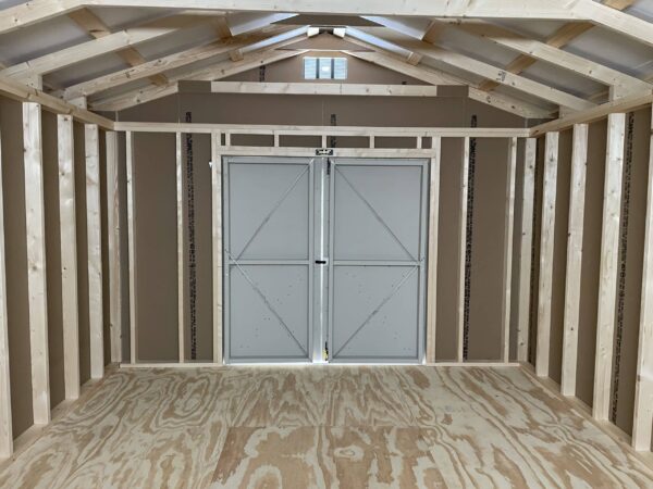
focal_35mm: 26
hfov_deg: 67.3
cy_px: 244
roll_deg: -0.3
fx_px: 490
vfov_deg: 53.1
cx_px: 326
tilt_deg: -5.8
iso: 400
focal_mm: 4.2
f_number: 1.6
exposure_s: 1/60
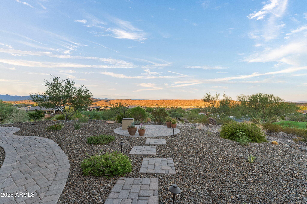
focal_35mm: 16
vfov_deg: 73.1
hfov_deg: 96.0
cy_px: 102
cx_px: 154
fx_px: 138
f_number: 8
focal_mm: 16.2
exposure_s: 1/40
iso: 400
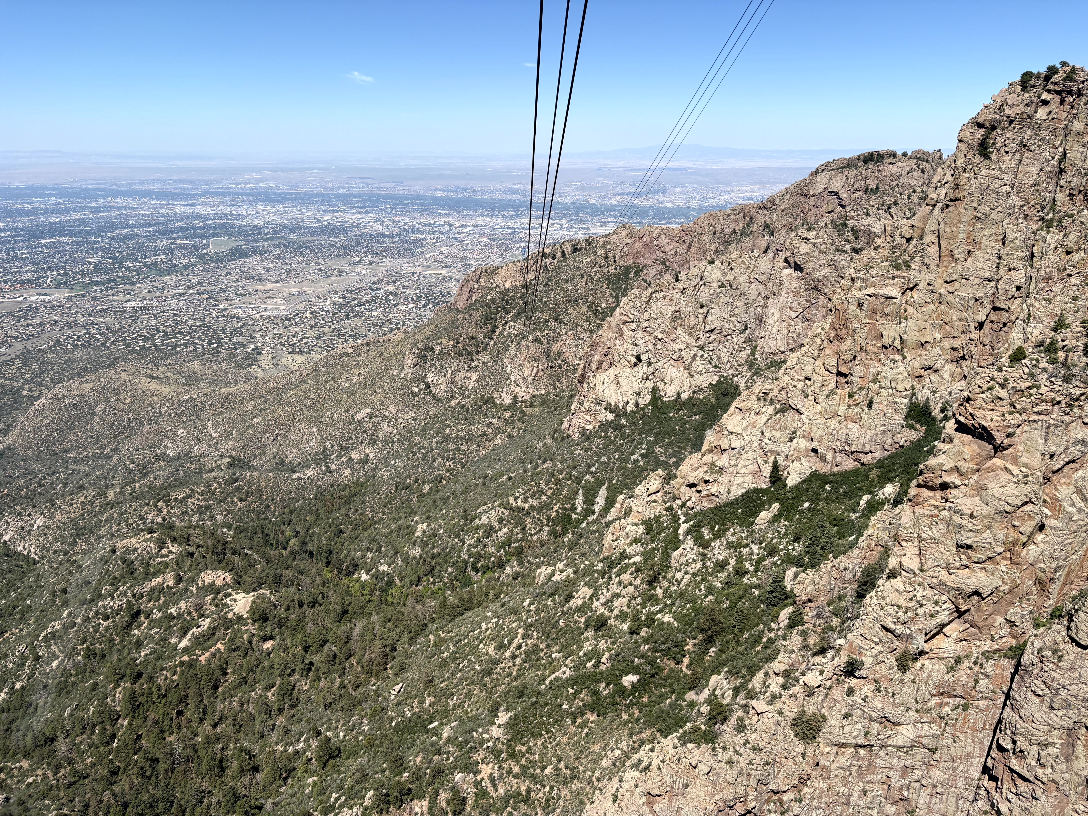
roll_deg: +0.0
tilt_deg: -16.7
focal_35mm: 26
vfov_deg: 53.1
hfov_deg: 67.3
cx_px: 544
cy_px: 408
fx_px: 817
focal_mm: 5.96
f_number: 1.6
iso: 50
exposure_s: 1/1706
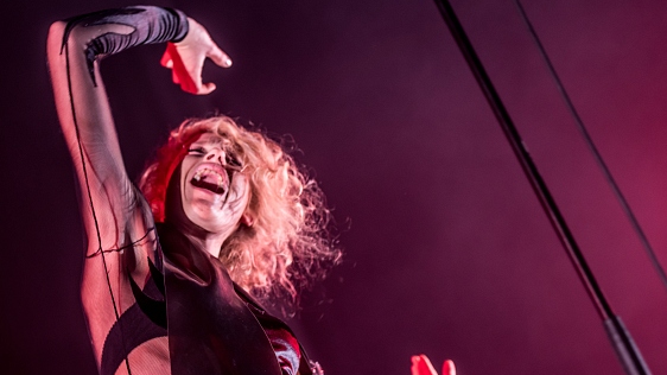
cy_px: 164
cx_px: 294
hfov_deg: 22.7
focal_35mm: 94
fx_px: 1662
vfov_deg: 12.9
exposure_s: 1/80
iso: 800
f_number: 2.8
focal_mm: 70
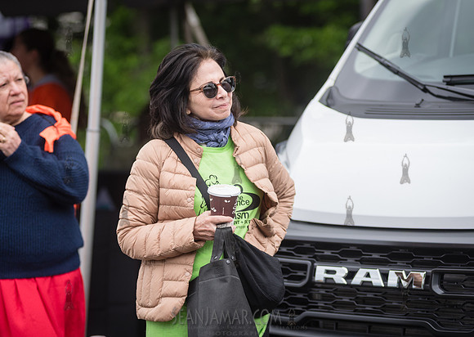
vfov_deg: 8.3
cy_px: 150
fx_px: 2312
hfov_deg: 11.7
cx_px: 209
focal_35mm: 172
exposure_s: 1/1250
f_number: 3.5
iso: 400
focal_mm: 135
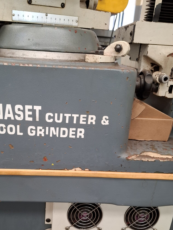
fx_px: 233
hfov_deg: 40.4
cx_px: 66
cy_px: 162
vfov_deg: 51.2
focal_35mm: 35
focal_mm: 5.54
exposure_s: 1/60
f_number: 1.8
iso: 200
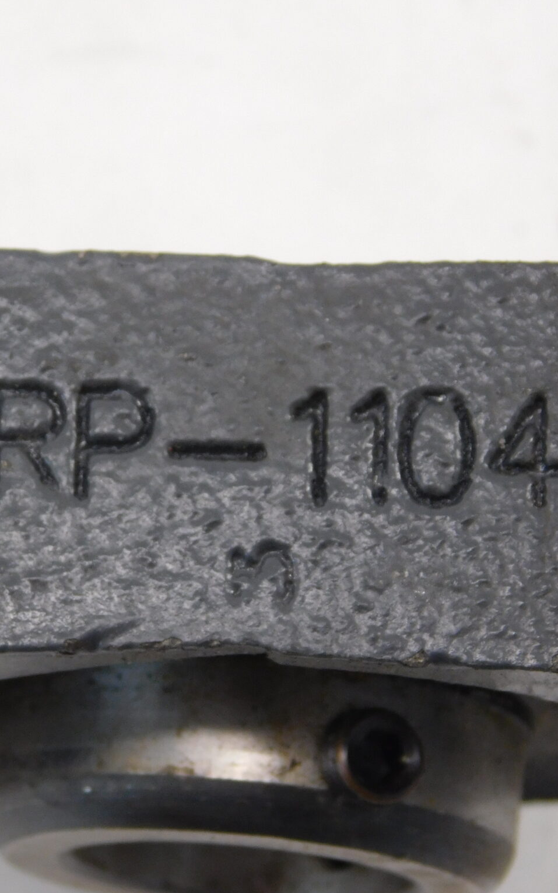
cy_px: 447
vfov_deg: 11.0
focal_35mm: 190
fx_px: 4623
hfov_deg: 6.9
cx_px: 233
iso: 200
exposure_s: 1/50
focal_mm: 23.7
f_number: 5
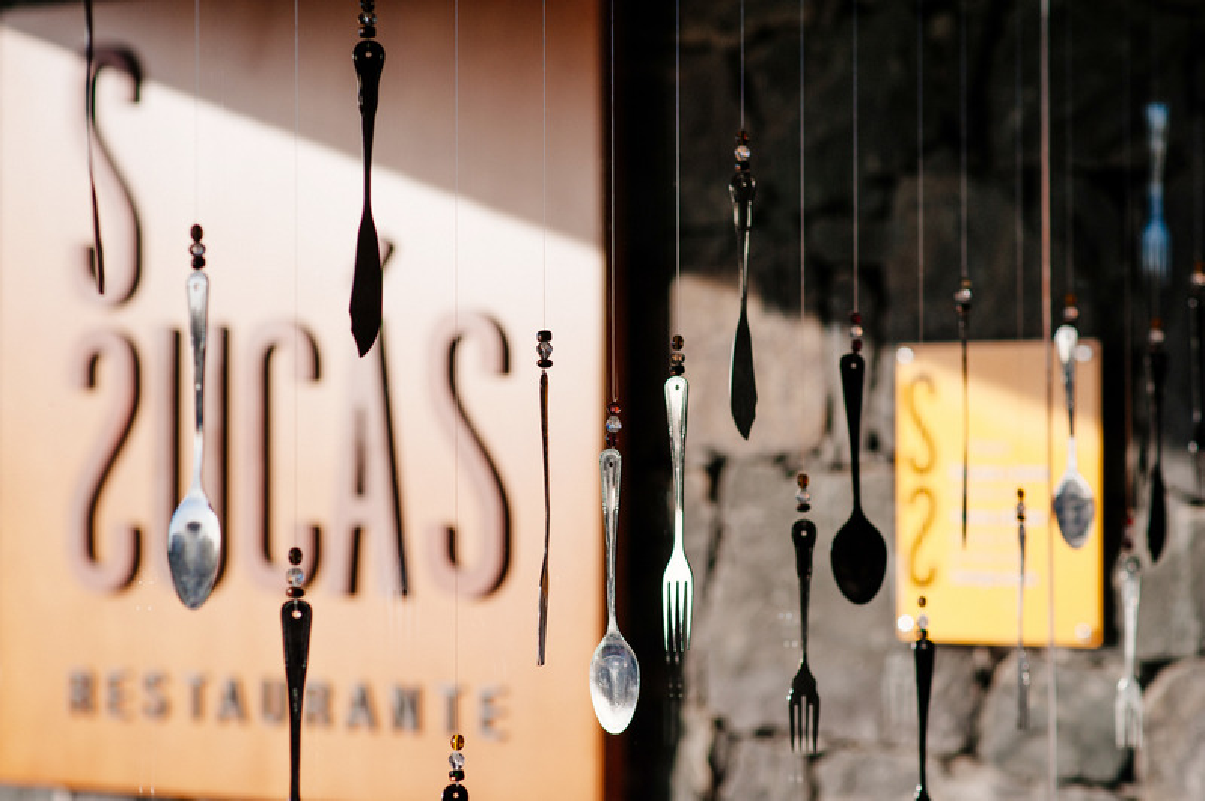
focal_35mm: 85
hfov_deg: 23.9
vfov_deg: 16.0
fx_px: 2843
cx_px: 602
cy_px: 400
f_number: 4
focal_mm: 85
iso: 200
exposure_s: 1/3200
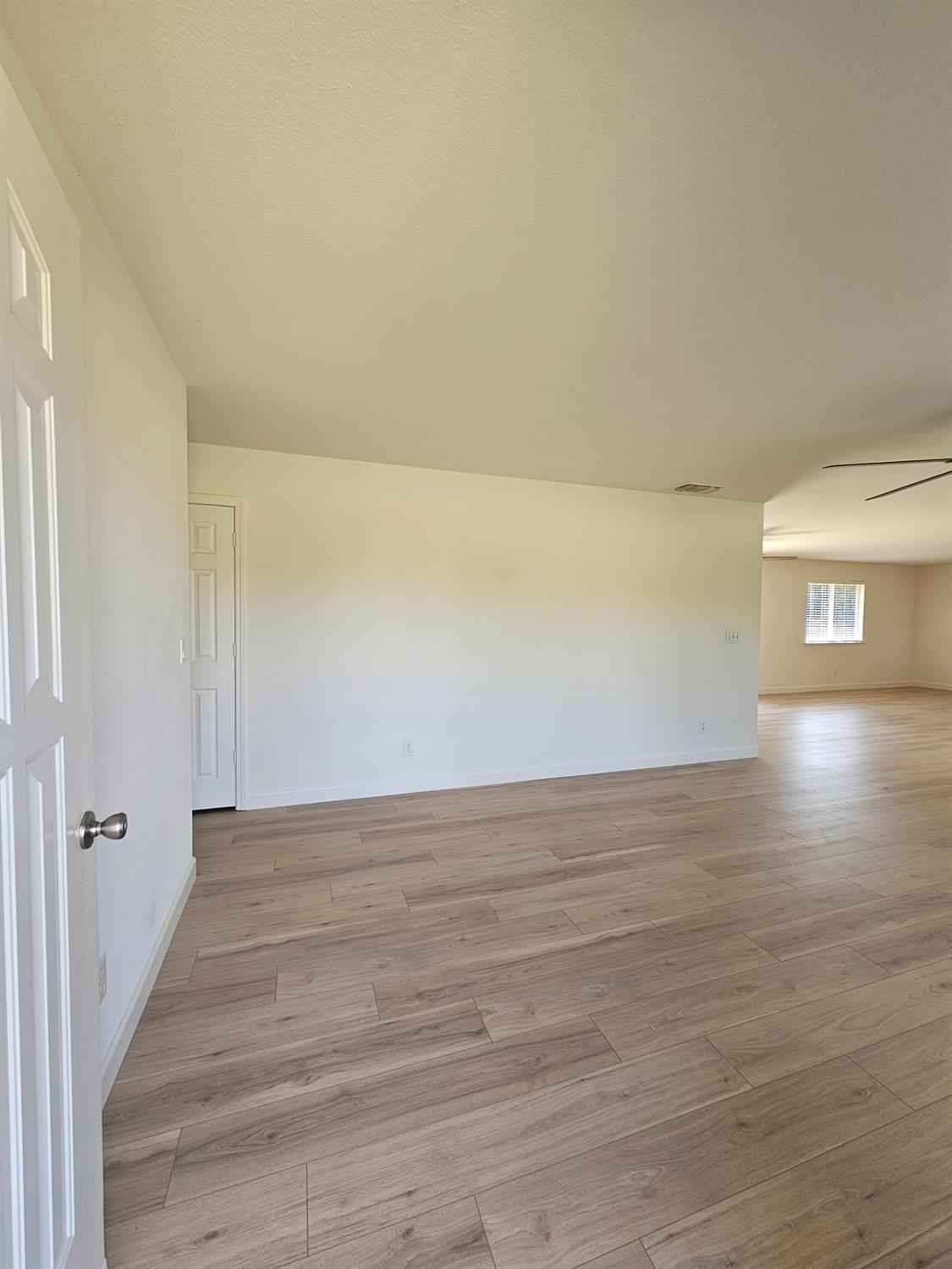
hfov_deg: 89.9
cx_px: 476
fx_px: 477
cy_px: 634
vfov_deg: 106.2
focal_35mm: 13
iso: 64
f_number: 2.2
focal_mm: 2.2
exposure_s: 1/60
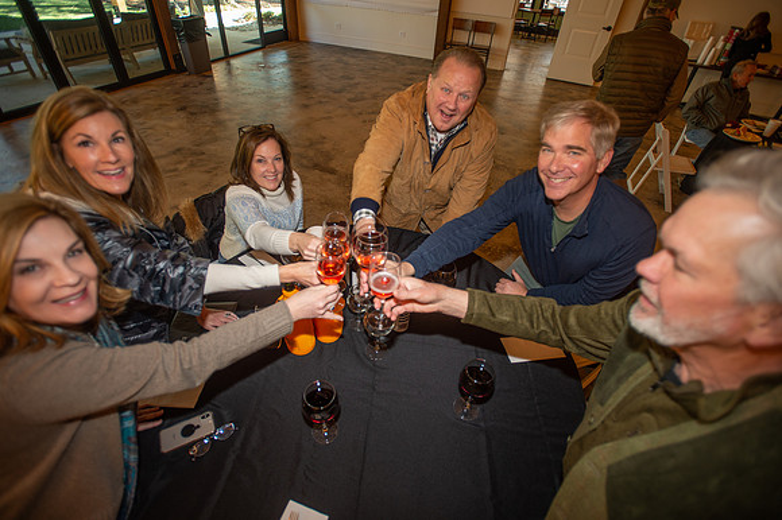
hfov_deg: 93.3
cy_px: 260
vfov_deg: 70.4
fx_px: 369
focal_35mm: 17
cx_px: 391
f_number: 2.8
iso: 400
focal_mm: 17
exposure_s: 1/200
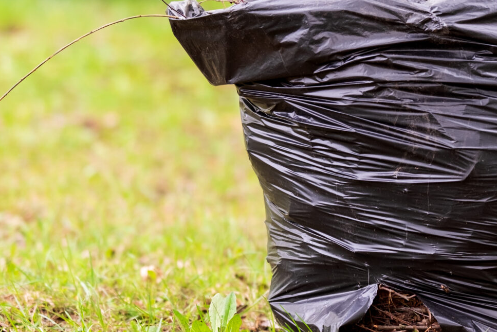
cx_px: 406
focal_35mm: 299
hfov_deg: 6.9
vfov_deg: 4.6
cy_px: 87
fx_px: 4128
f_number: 1.4
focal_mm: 75
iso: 160
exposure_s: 1/320
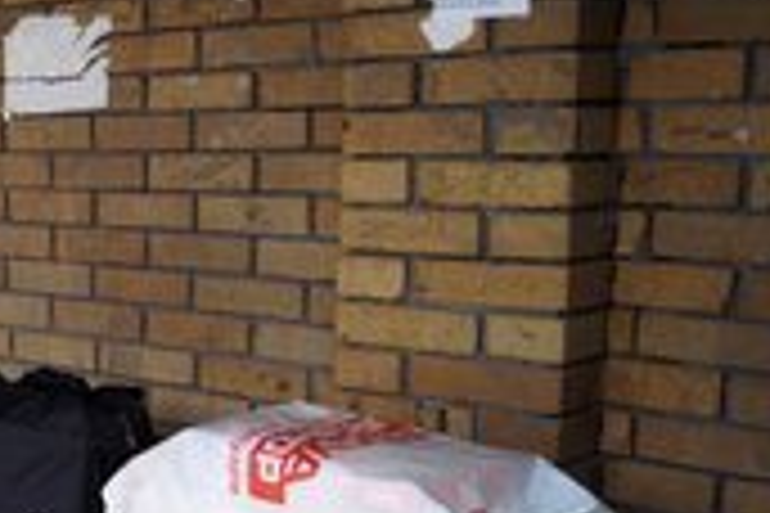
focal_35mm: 63
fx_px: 1347
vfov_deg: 21.3
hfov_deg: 28.3
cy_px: 418
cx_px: -126
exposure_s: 1/160
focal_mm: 18
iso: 100
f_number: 4
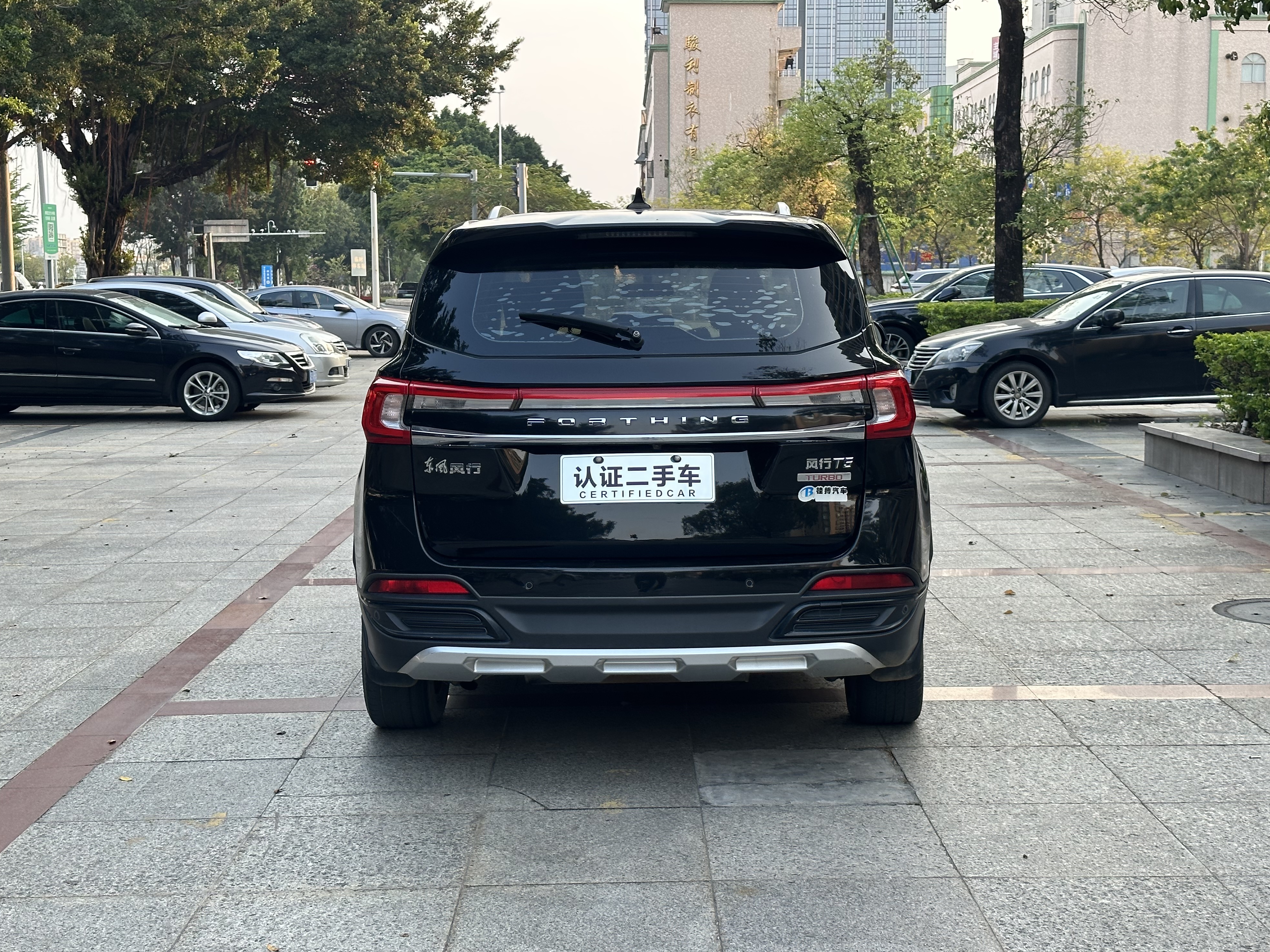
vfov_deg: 29.7
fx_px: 1798
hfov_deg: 38.9
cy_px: 477
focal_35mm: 49
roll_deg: +0.1
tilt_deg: -6.2
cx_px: 639
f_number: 1.78
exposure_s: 1/269
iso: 64
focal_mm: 6.86
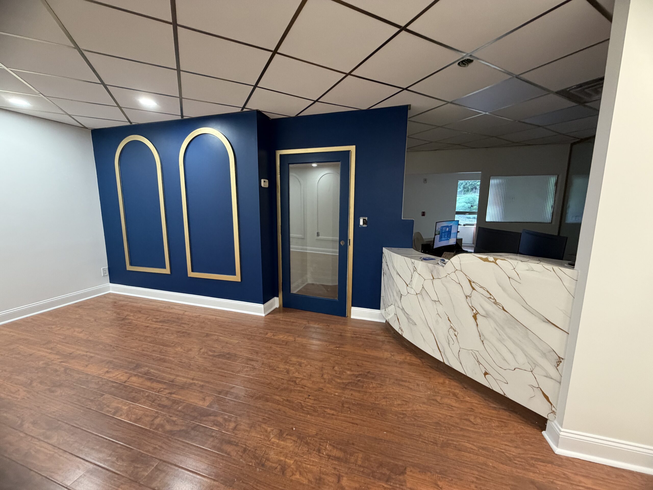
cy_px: 245
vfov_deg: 85.7
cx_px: 326
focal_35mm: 14
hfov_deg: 102.1
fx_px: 264
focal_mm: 2.22
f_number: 2.2
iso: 400
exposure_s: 1/60
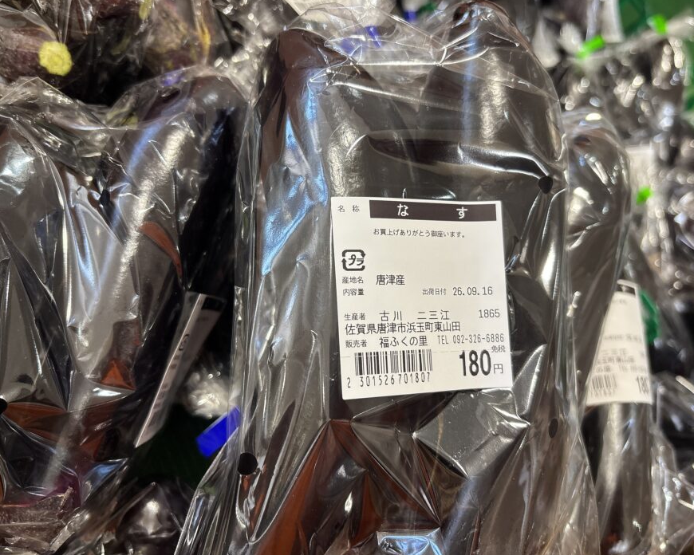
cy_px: 271
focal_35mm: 28
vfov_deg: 51.5
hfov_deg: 62.2
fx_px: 575
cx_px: 356
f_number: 1.6
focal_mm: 5.96
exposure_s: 1/60
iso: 125
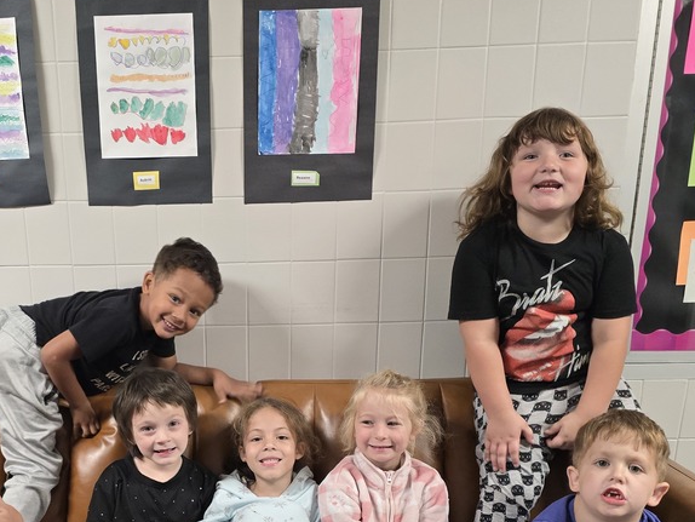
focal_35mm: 41
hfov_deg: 44.7
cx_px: 203
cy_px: 447
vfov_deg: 33.7
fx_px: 824
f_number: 1.7
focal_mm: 6.3
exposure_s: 1/120
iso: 800
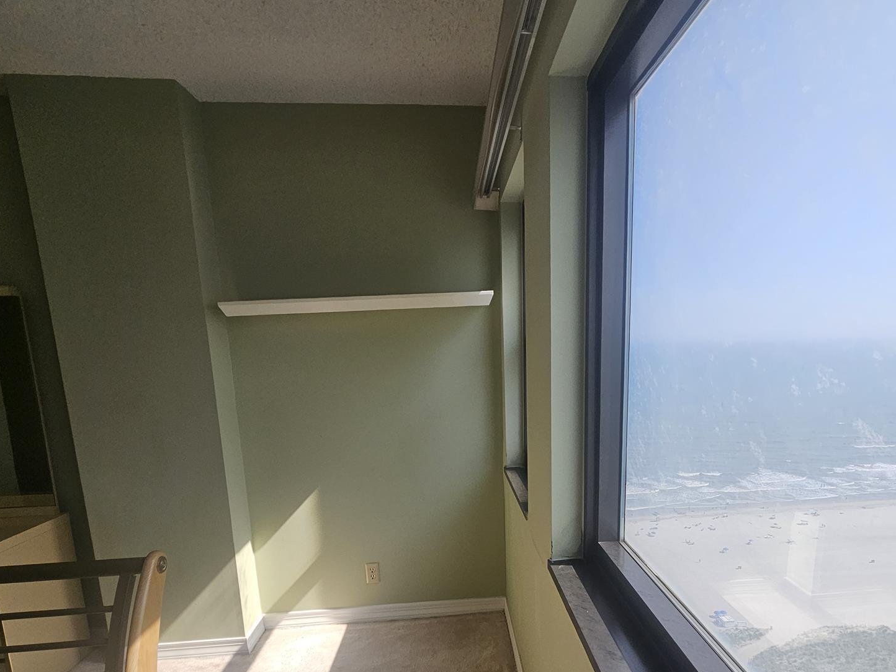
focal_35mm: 18
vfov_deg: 70.0
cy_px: 436
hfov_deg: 87.3
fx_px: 466
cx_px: 504
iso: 100
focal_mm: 2.2
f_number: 2.2
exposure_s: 1/1000
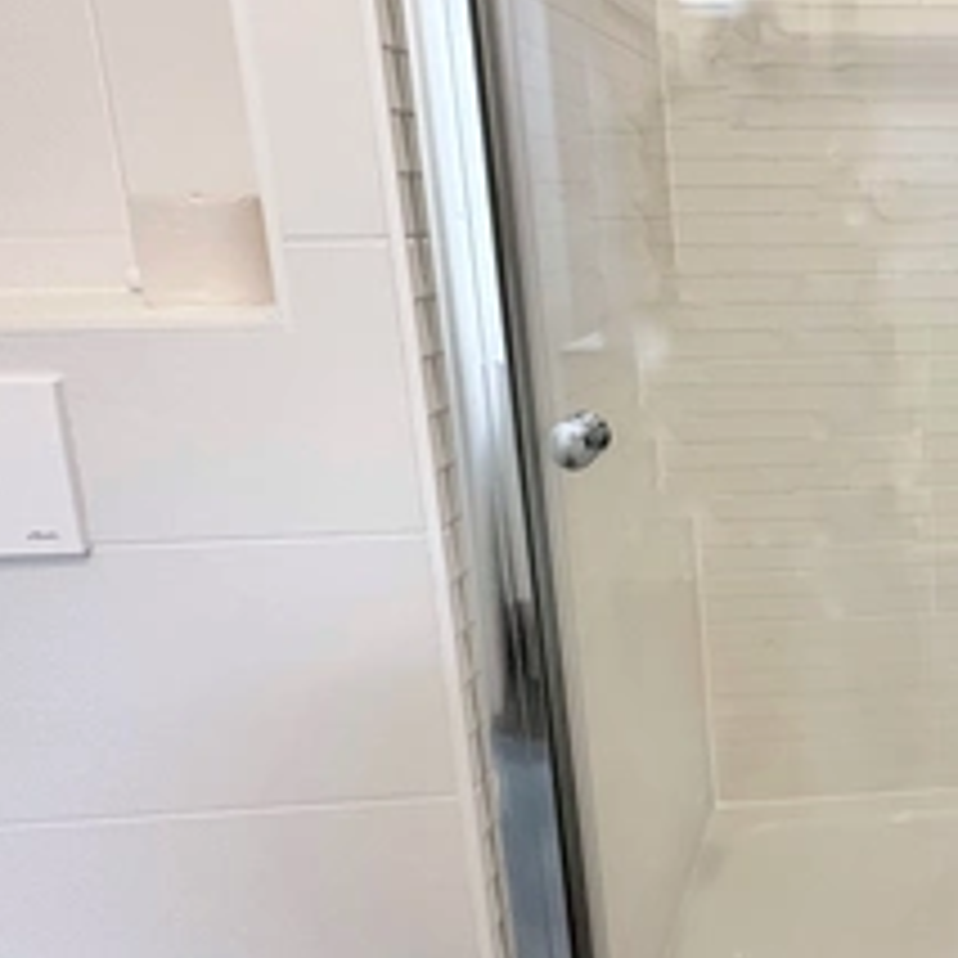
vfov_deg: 52.2
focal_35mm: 31
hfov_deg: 42.9
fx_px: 971
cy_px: 387
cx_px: 1014
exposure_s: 1/50
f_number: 2.2
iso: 250
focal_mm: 2.22
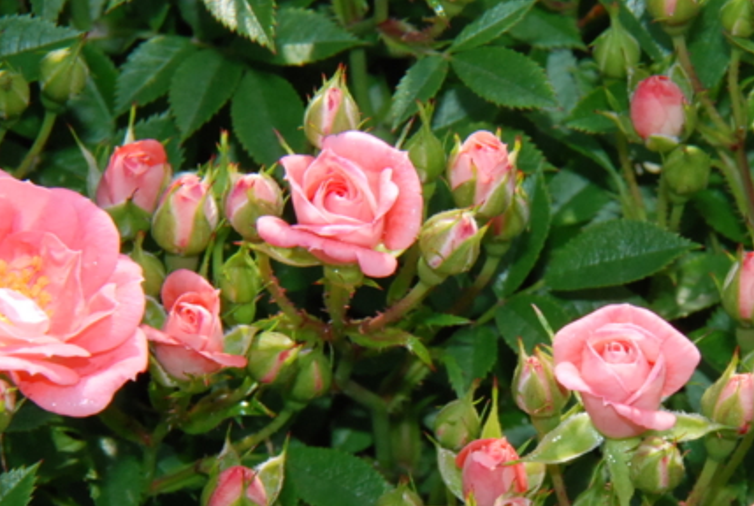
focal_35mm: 727
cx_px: 585
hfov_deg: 2.8
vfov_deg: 1.9
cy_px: 372
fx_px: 15258
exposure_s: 1/200
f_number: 18
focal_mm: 260
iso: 800
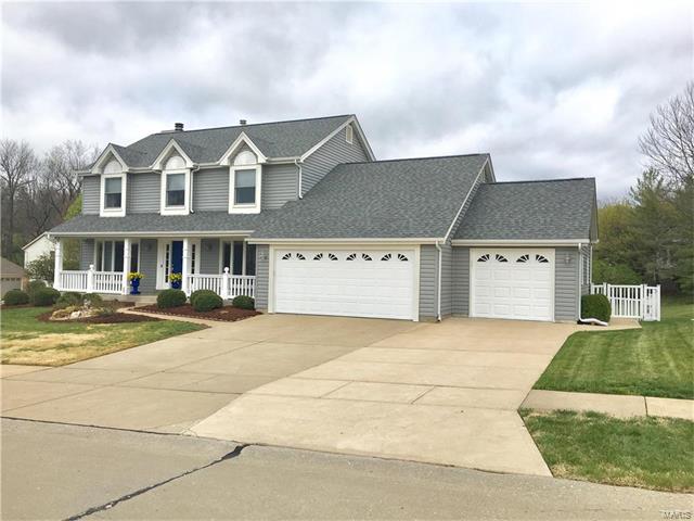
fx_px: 581
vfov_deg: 48.2
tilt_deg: +2.2
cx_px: 347
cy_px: 260
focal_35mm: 29
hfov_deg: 61.7
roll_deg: -1.2
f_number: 2.2
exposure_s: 1/2198
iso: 25
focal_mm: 4.15
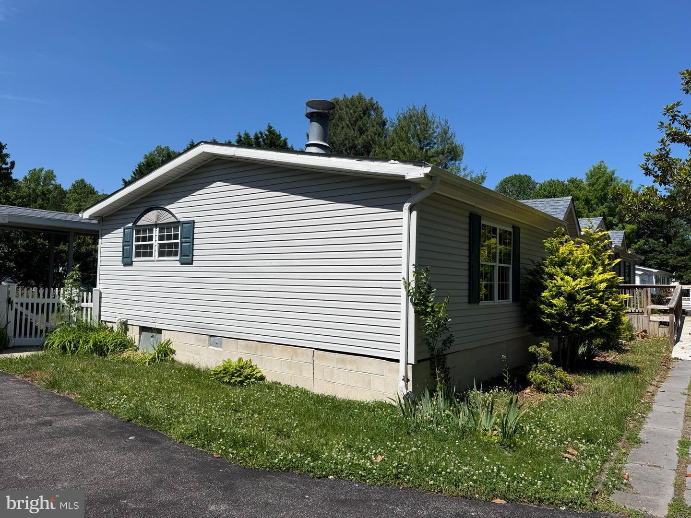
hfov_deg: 71.6
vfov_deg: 56.8
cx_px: 346
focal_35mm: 24
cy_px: 259
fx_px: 479
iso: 80
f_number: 1.78
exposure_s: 1/7353
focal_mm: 6.76
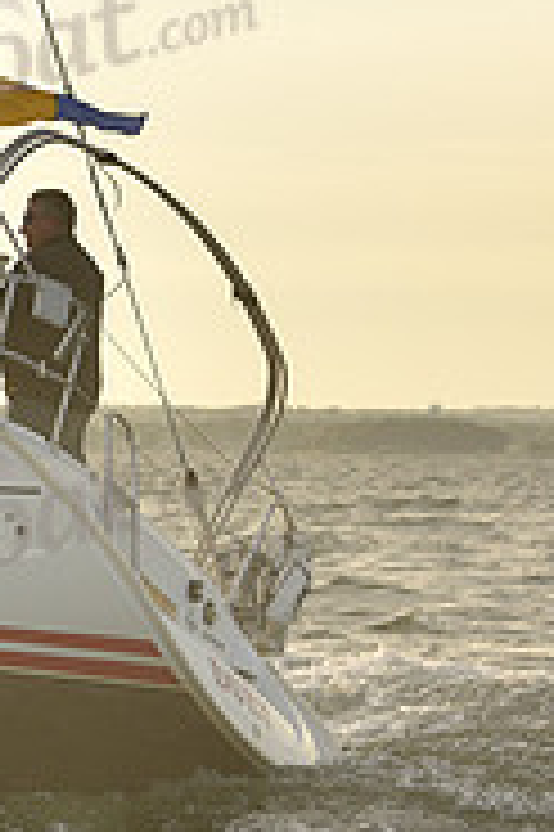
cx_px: -608
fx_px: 5087
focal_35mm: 220
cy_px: 376
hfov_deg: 6.1
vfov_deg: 9.4
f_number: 5
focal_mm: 70
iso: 250
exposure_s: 1/640
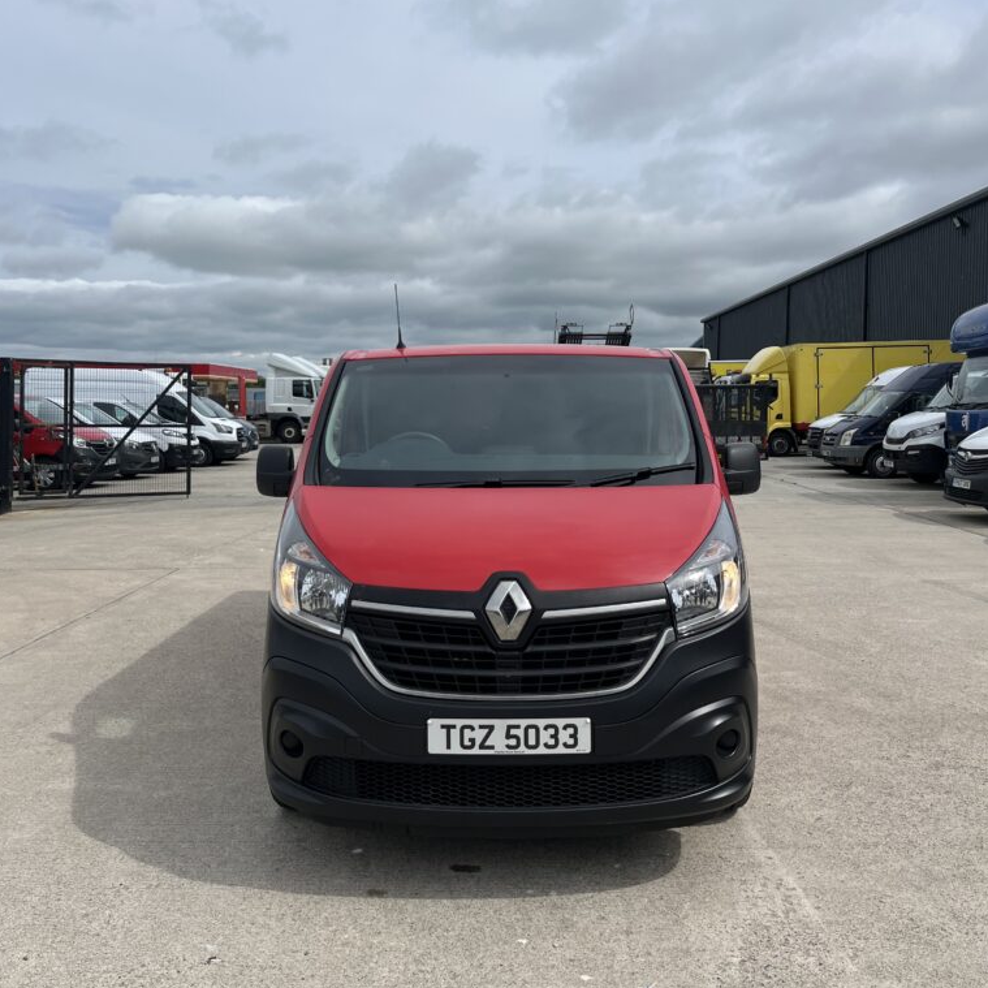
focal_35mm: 31
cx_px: 492
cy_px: 410
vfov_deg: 52.3
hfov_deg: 52.5
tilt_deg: -2.3
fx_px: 1001
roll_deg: +2.0
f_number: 1.6
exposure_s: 1/6173
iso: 50
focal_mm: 5.1
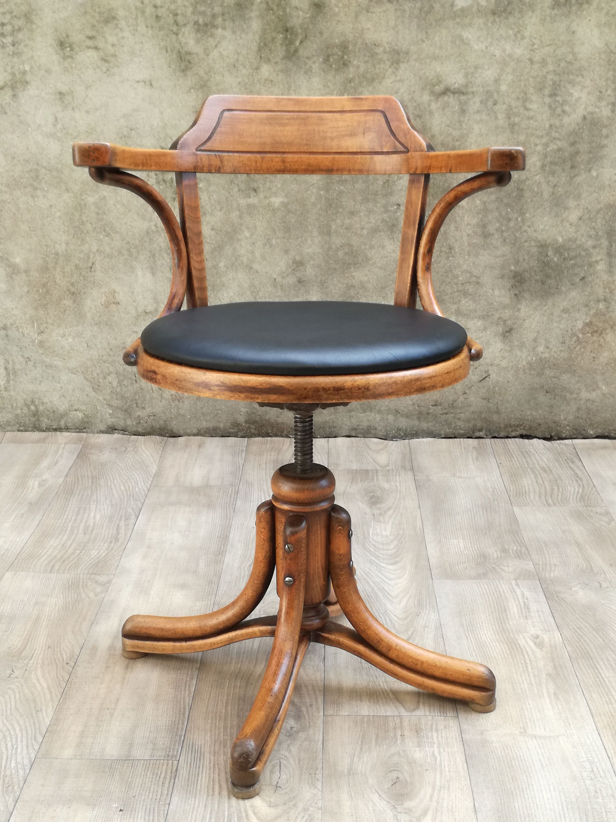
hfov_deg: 51.4
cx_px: 308
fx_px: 641
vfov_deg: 65.3
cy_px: 411
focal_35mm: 27
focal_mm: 3.79
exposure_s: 1/180
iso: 50
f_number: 2
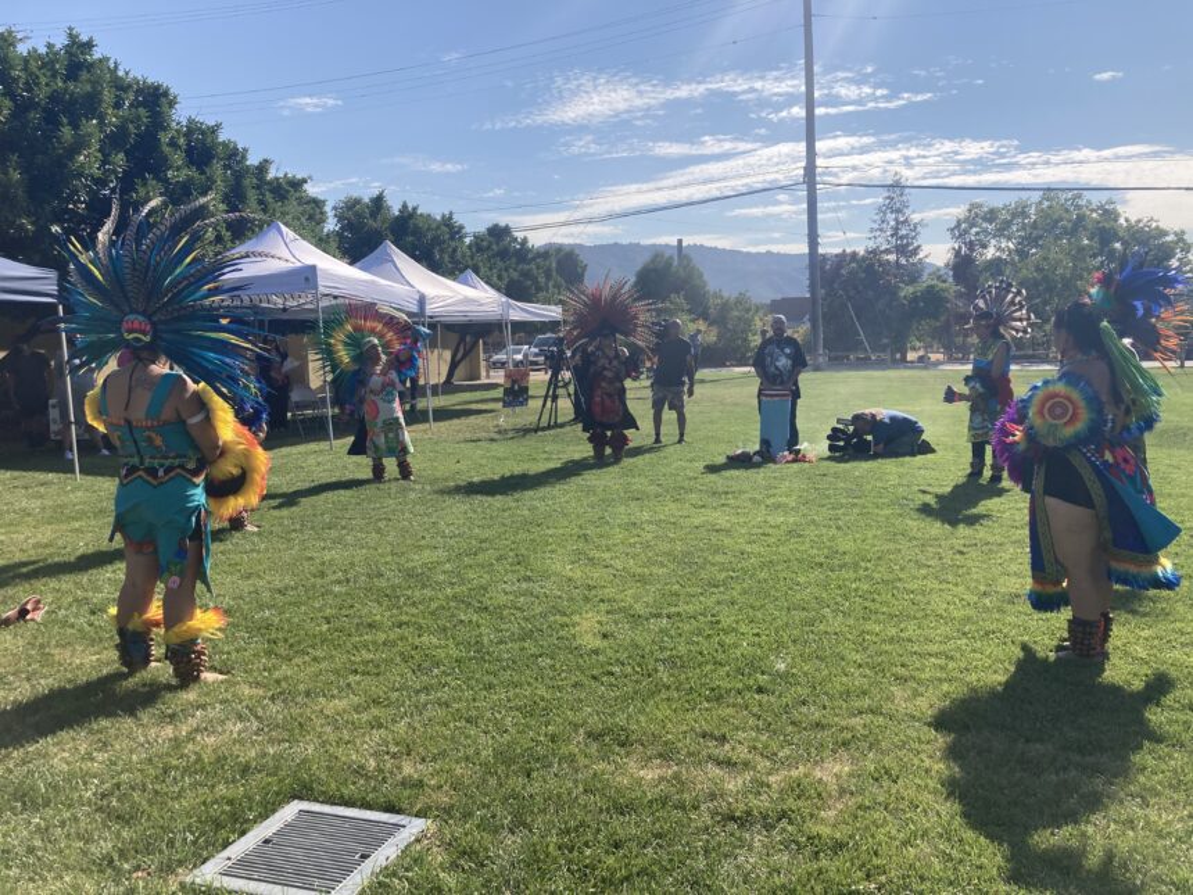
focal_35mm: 28
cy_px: 448
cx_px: 596
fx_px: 965
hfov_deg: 63.4
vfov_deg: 49.7
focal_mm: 3.99
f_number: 1.8
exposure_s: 1/2857
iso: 25
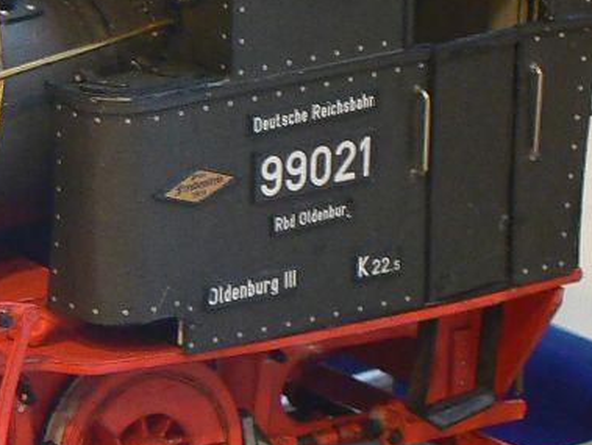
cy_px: 189
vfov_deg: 3.5
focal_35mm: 422
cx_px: -33
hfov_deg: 4.7
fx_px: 7224
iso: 80
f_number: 3.2
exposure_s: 1/1.3
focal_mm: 19
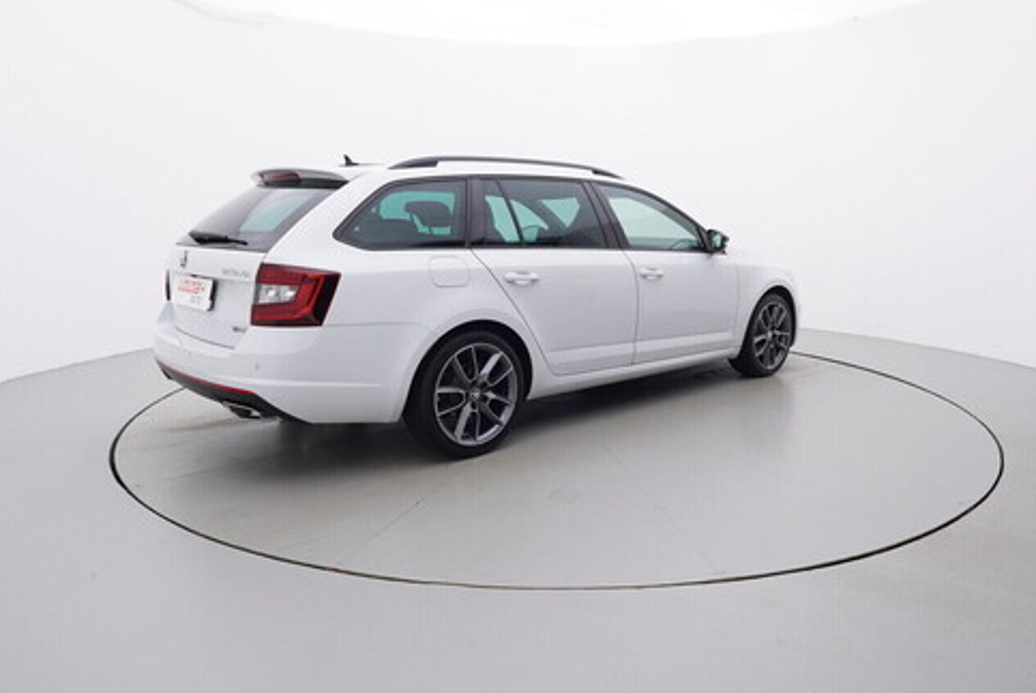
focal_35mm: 26
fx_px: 736
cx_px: 557
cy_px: 323
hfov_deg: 70.1
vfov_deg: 50.3
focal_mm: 15
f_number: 5
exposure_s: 1/80
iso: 200
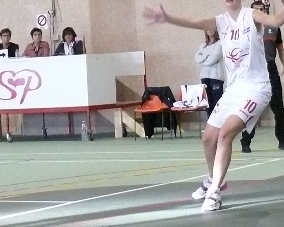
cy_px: -2
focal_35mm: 152
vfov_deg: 10.1
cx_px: 128
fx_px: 1278
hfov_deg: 12.7
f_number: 2.8
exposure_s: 1/125
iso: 640
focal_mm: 7.4
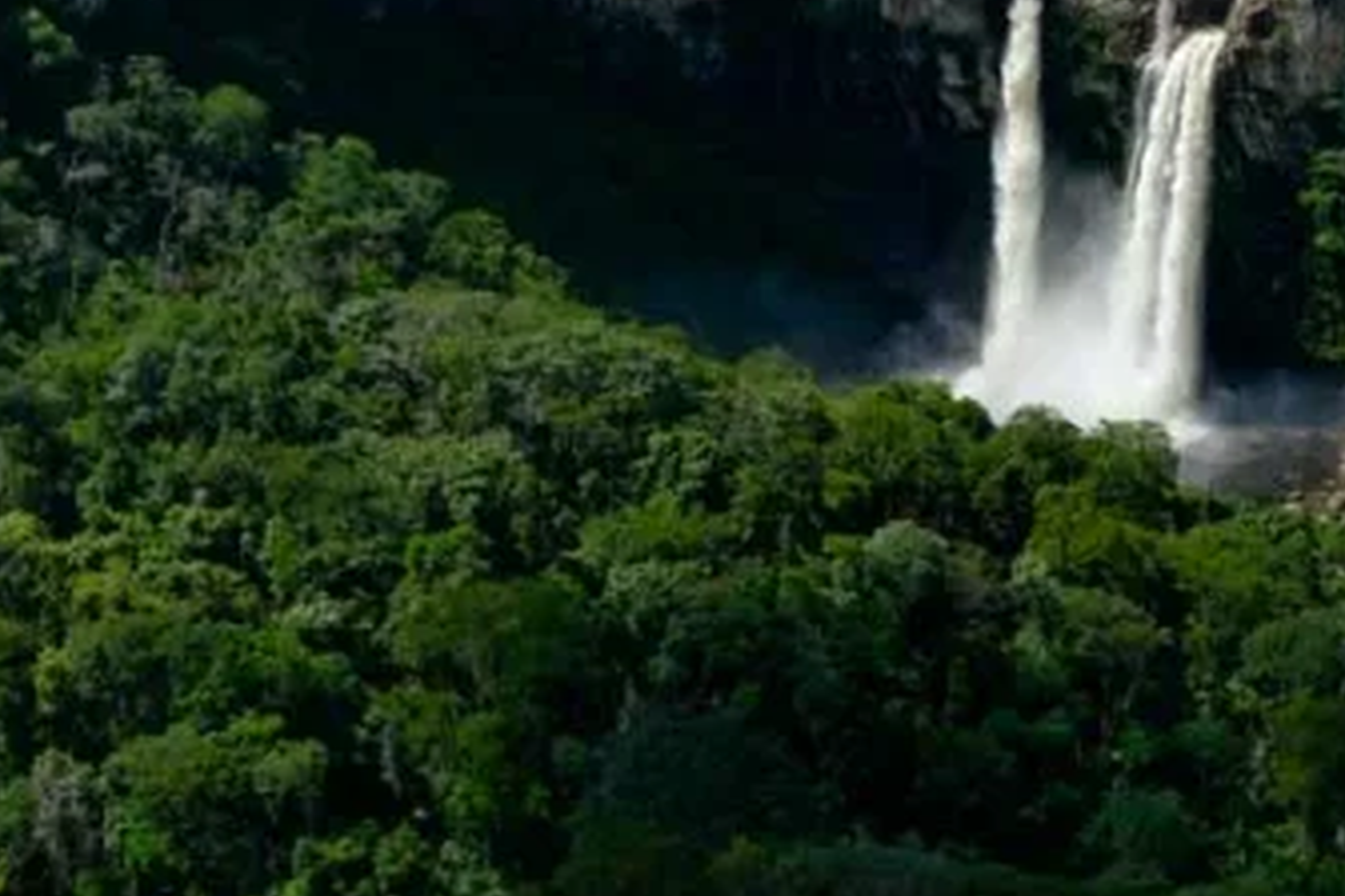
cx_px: 809
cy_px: -96
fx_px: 3923
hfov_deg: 19.4
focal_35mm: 105
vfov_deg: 12.8
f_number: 5.6
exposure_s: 1/640
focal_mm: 16.74
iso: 125
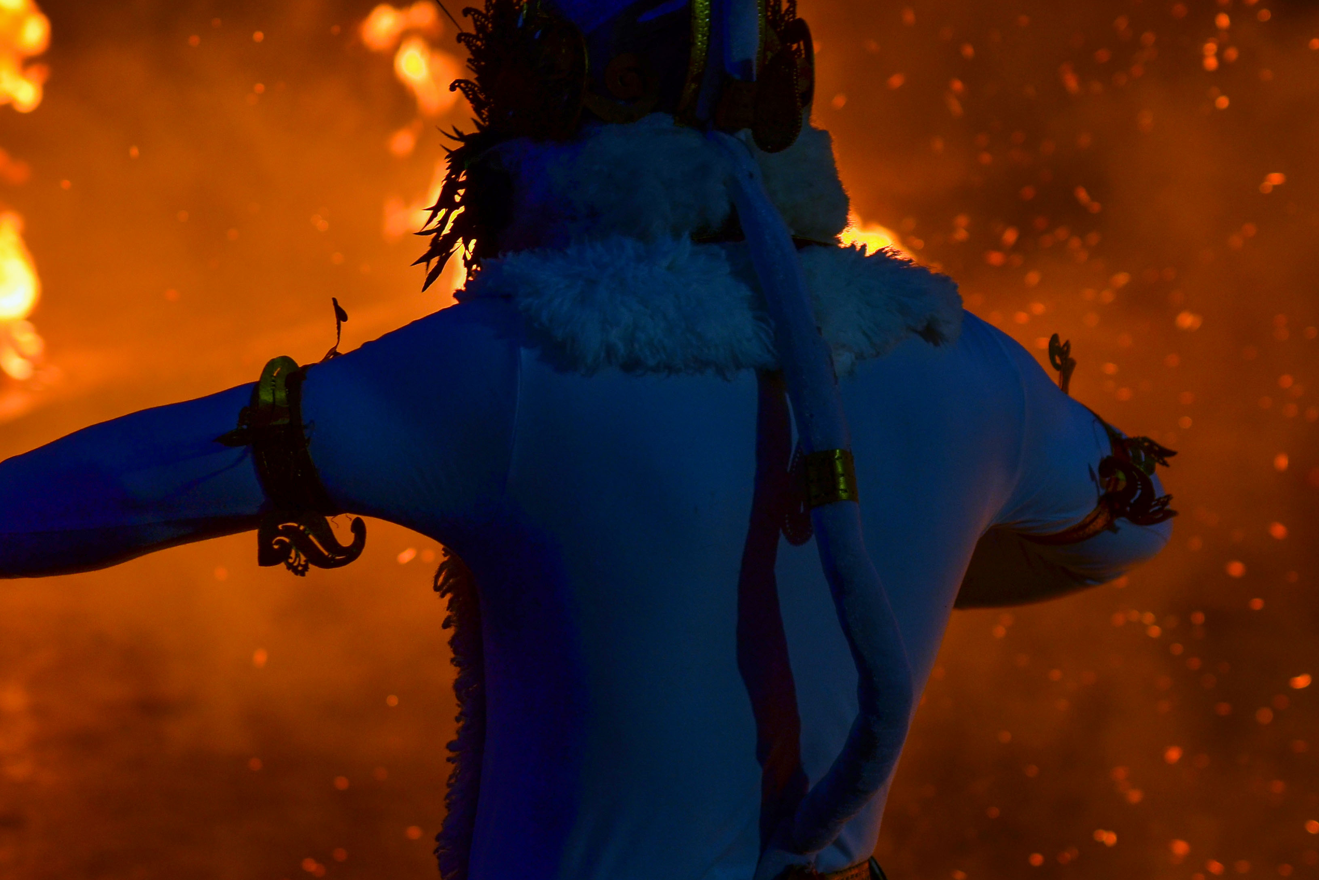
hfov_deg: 13.0
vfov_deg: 8.7
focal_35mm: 158
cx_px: 485
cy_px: 428
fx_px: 5789
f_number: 2.8
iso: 280
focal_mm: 70
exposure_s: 1/200
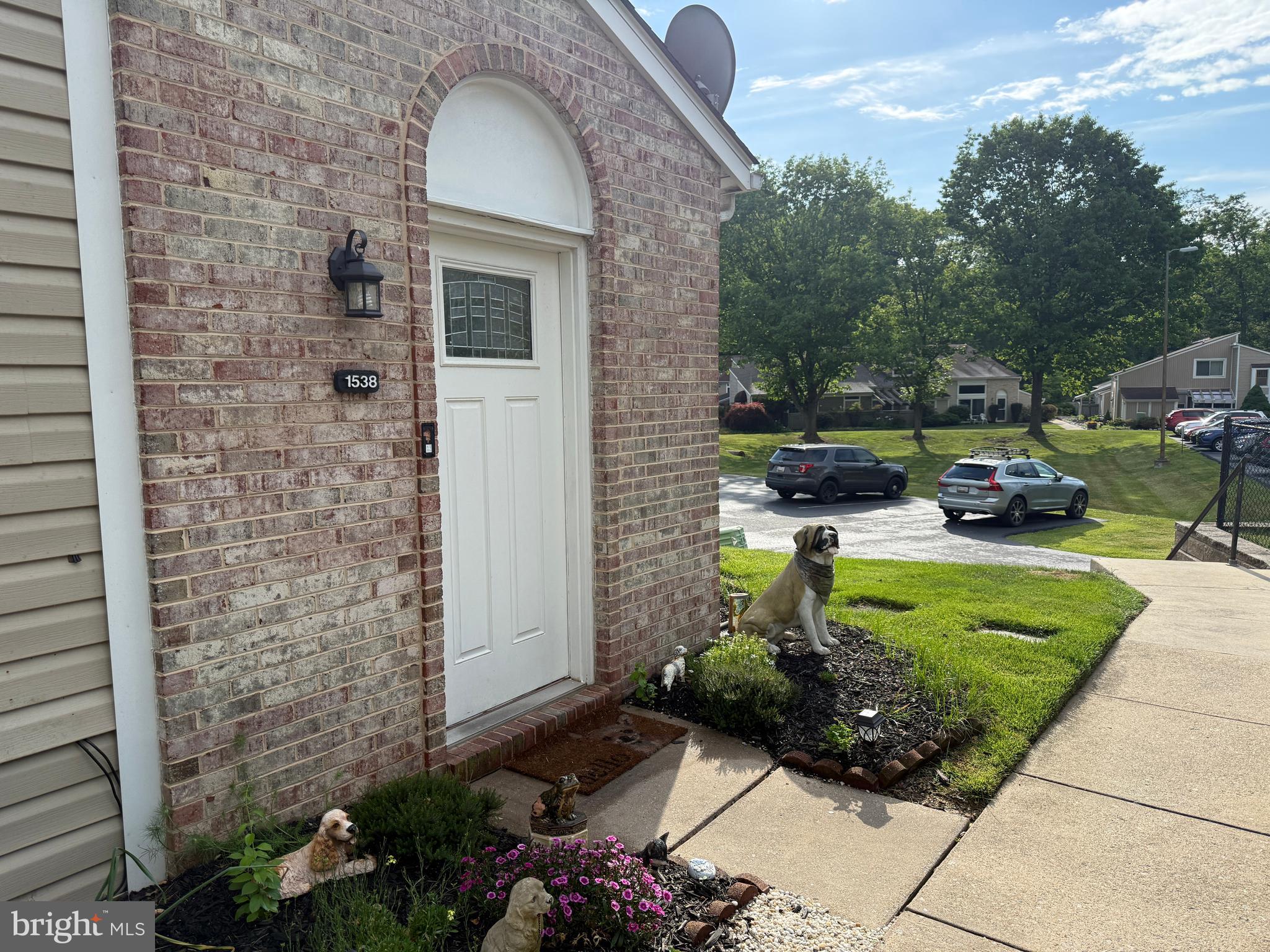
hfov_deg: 71.6
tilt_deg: -6.3
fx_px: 881
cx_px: 635
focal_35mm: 24
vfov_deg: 56.8
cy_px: 476
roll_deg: +1.6
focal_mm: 6.76
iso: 100
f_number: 1.78
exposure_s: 1/3953
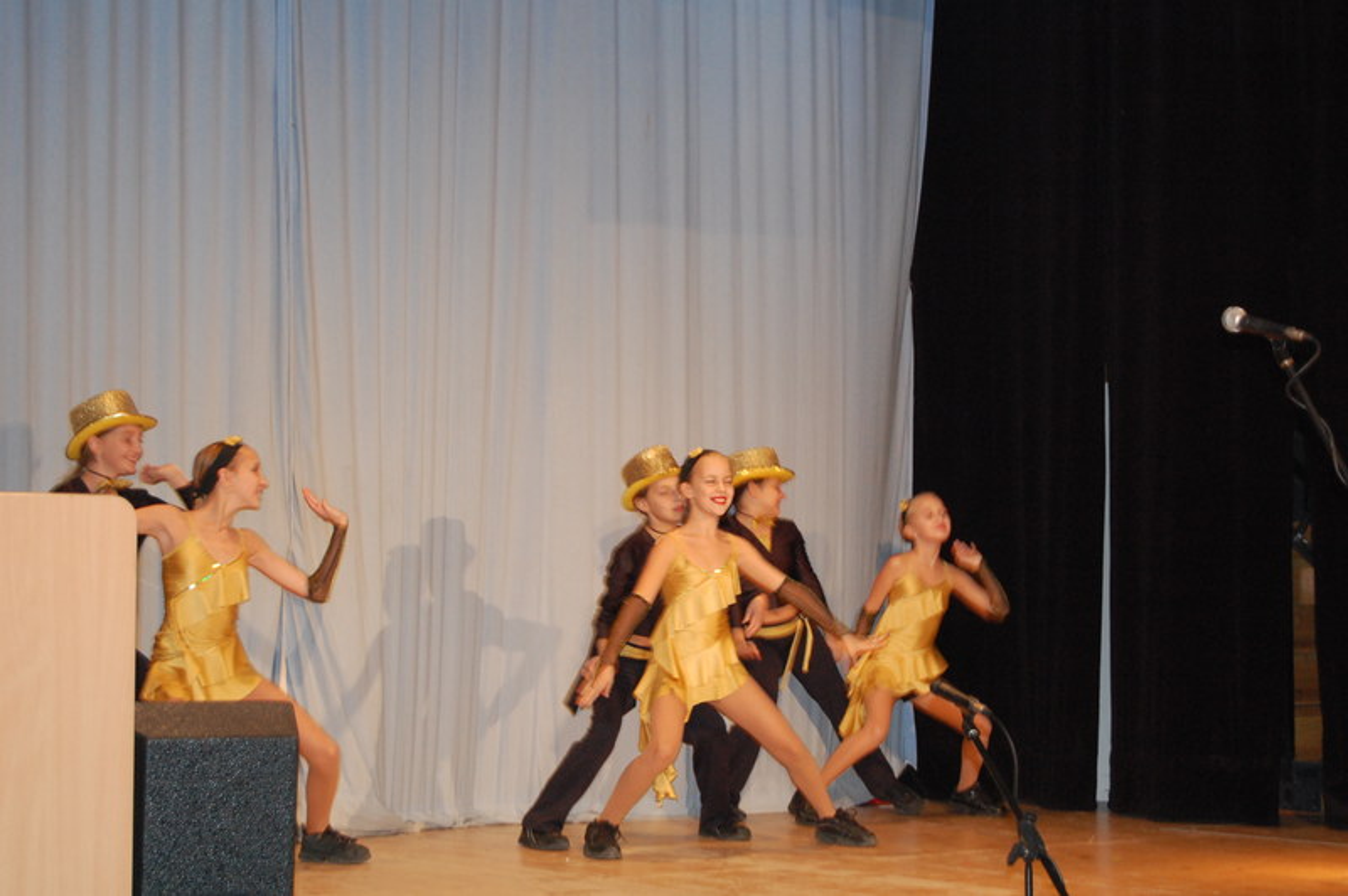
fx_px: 2806
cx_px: 674
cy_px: 448
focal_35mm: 75
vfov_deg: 18.2
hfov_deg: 27.0
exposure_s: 1/60
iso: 1000
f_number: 5.6
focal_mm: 50
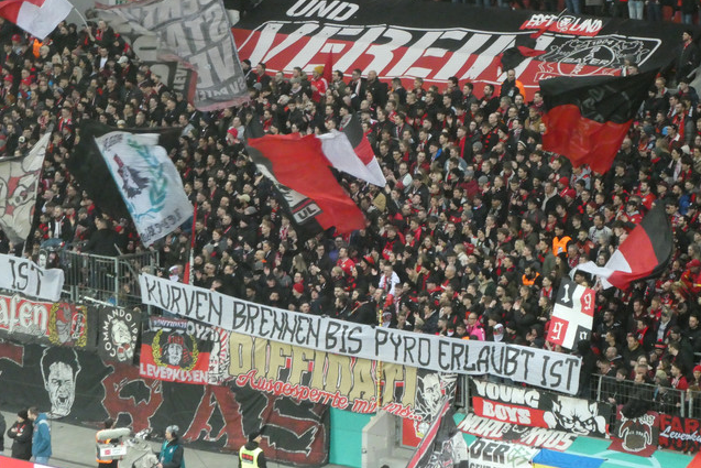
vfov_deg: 6.6
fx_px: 4070
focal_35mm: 209
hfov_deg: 9.8
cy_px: 224
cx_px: 350
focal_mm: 35.8
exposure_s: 1/80
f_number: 5.6
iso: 1250
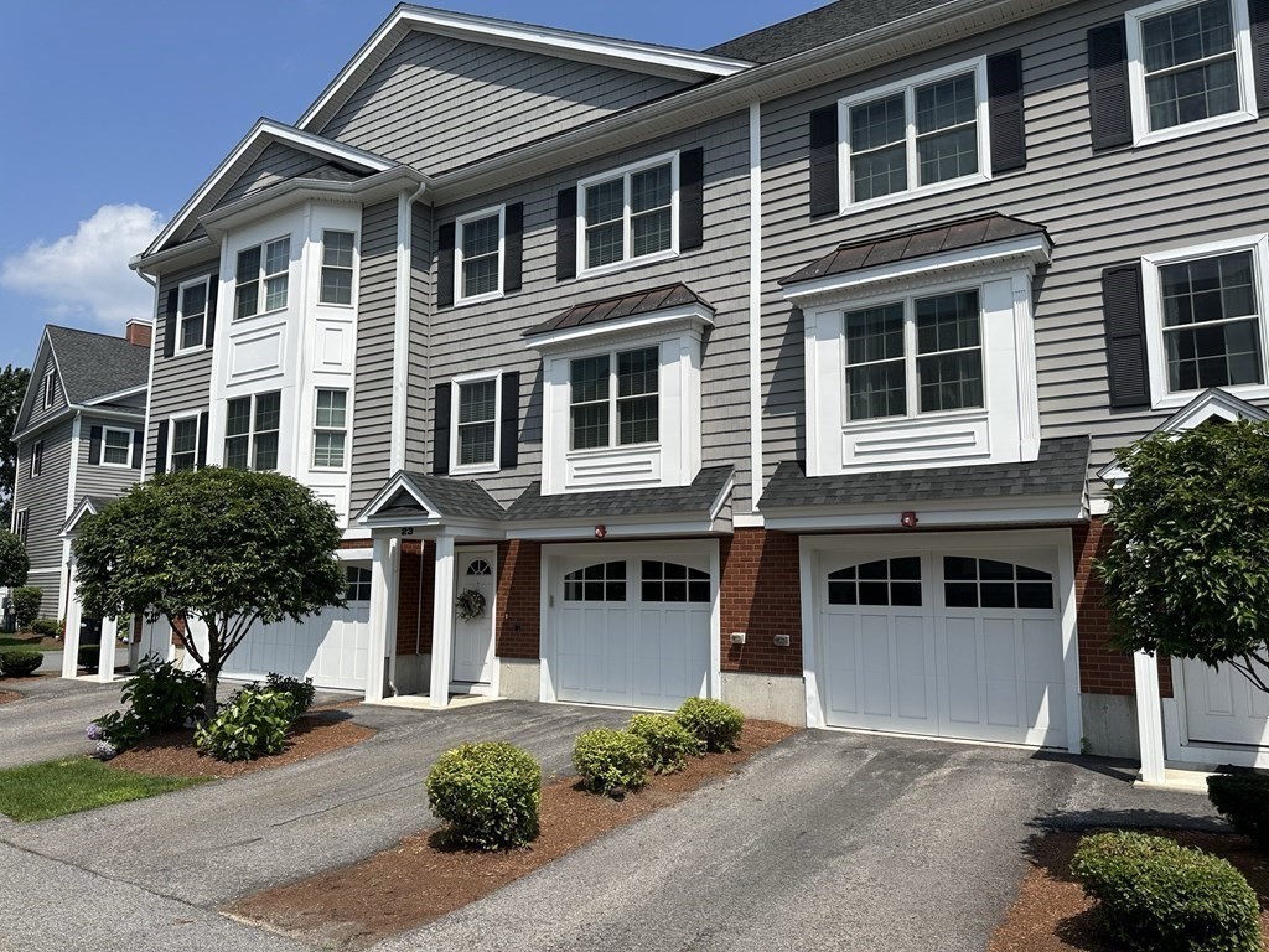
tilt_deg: +6.7
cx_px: 634
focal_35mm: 24
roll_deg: -0.8
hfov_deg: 71.6
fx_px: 880
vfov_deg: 56.8
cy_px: 476
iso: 80
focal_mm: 6.86
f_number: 1.78
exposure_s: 1/6211
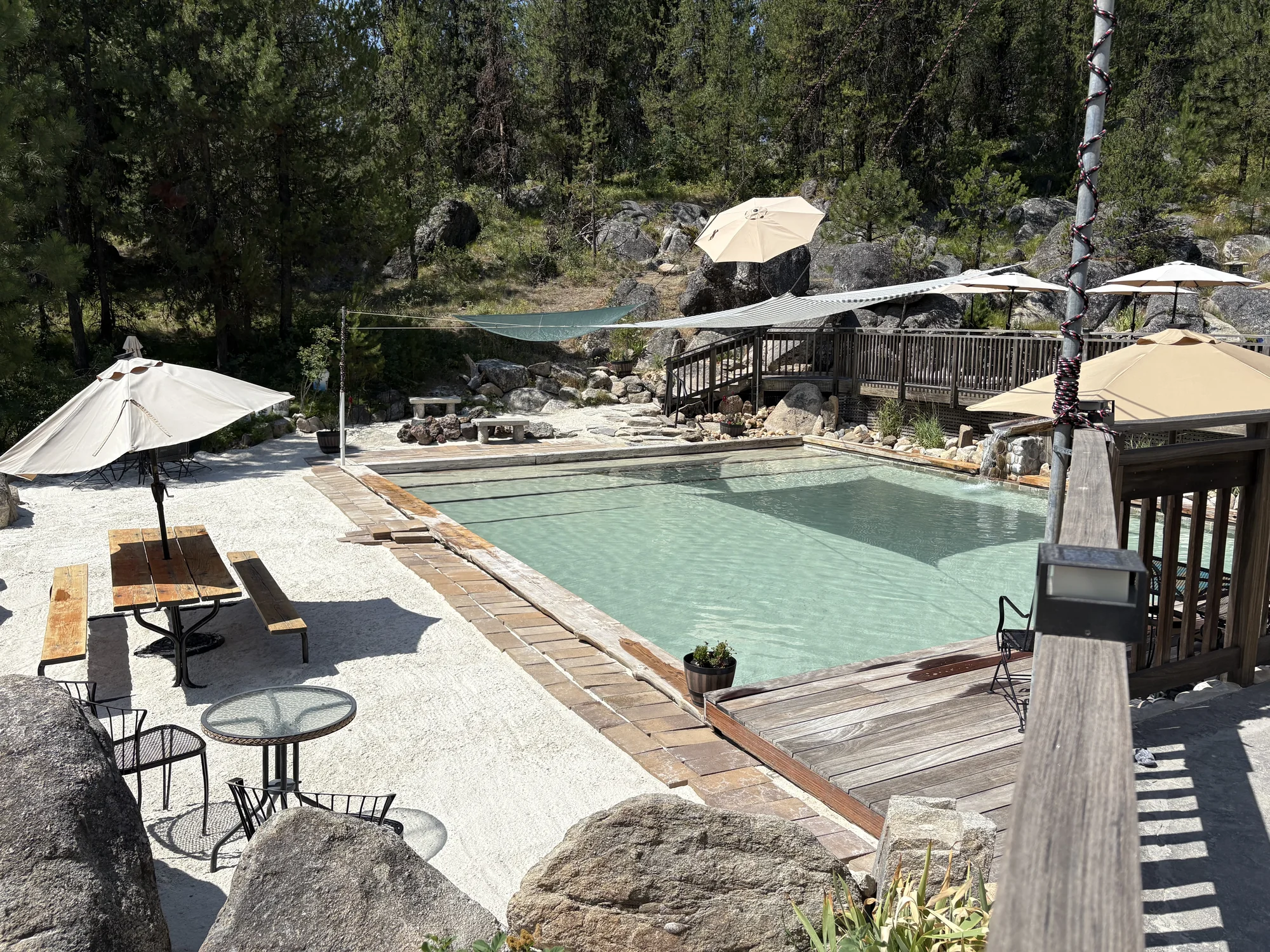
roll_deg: -0.2
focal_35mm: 26
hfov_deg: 67.3
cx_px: 635
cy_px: 476
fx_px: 954
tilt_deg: -10.3
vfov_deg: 53.1
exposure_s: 1/4950
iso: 50
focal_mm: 5.96
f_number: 1.6
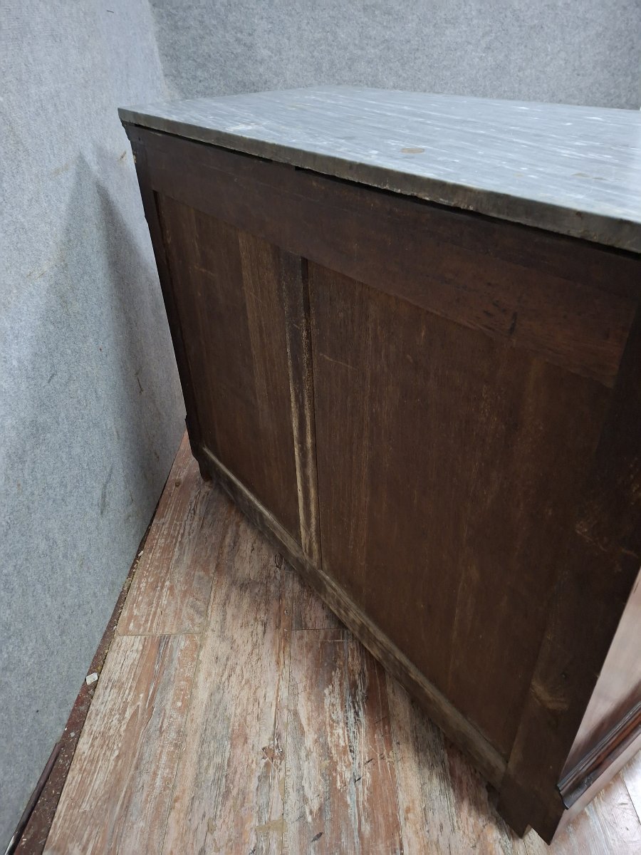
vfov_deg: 73.9
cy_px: 428
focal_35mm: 23
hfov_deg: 58.9
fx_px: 568
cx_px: 320
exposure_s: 1/20
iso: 1000
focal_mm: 5.54
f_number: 1.8
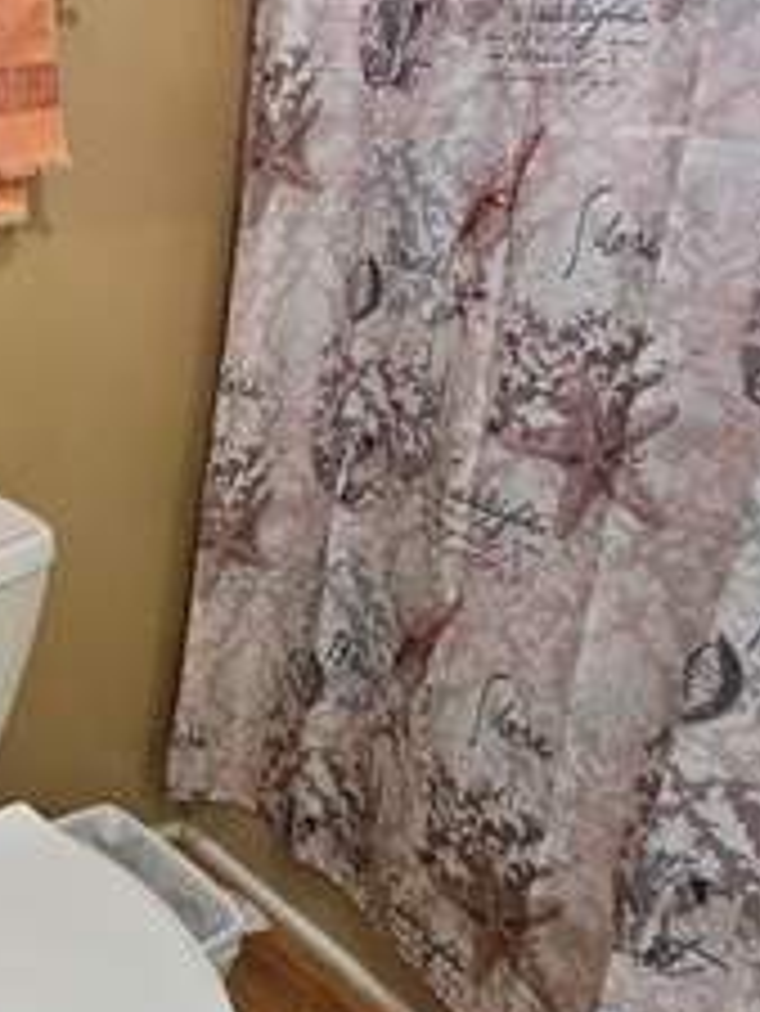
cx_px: -216
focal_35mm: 37
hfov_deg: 30.8
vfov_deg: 48.6
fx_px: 1082
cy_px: 283
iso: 320
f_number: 2.2
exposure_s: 1/60
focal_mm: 2.2
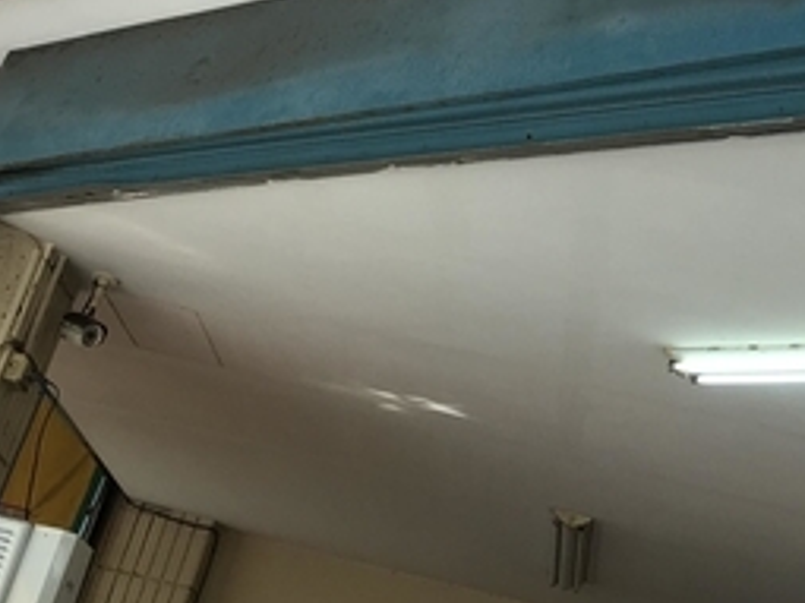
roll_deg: -13.4
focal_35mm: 91
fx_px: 2115
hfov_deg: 21.0
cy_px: -224
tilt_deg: +31.7
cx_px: 748
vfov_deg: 15.3
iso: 25
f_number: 2.2
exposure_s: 1/120
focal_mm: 4.15
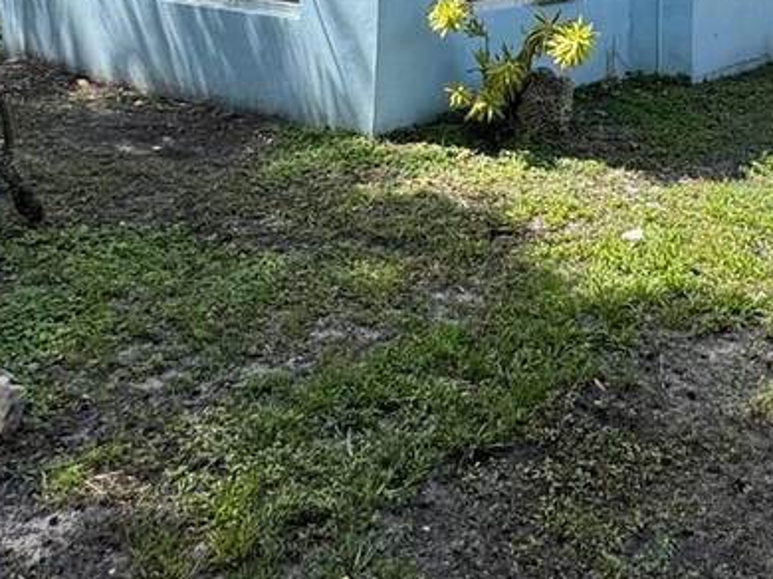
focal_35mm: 46
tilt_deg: +1.9
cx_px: 607
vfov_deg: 26.7
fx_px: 1027
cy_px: -173
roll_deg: -1.9
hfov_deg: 39.8
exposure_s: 1/741
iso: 40
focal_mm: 2.22
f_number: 2.2
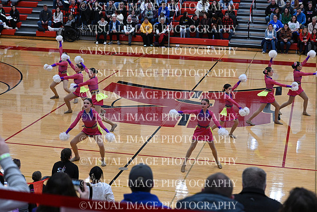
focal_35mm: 74
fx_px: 652
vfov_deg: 18.4
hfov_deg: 27.3
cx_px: 158
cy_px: 106
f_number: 4
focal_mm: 74
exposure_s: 1/400
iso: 4000
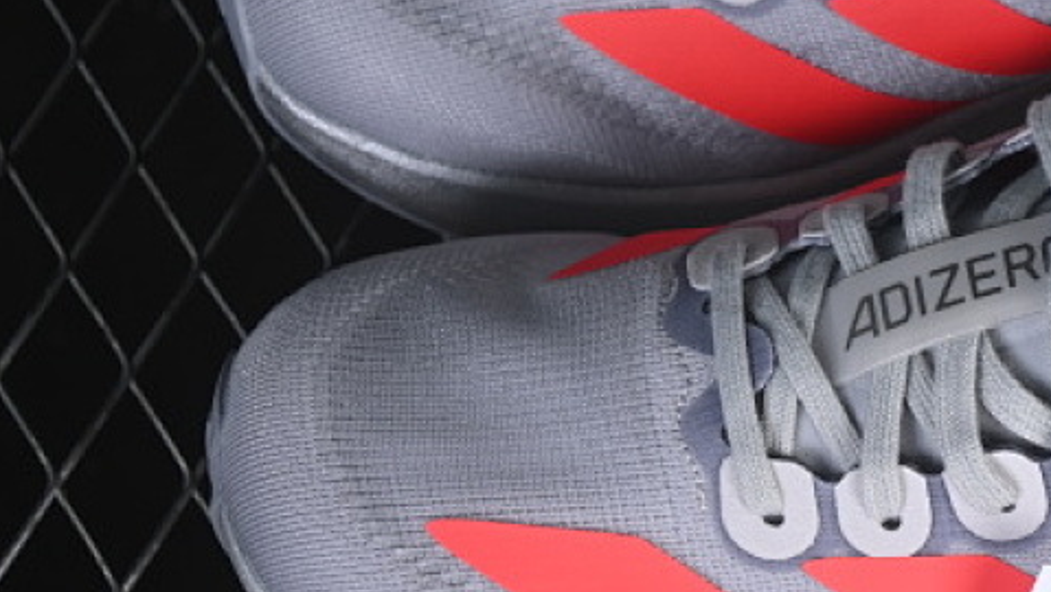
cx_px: 1110
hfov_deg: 12.0
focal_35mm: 177
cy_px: 224
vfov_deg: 6.9
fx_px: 4935
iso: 160
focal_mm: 50
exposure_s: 1/80
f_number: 7.1
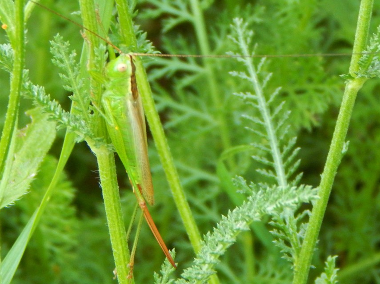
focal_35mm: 279
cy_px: 142
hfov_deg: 7.1
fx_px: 3061
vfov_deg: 5.3
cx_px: 190
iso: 400
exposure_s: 1/60
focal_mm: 50.1
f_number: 5.7
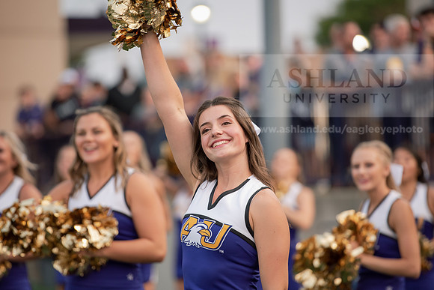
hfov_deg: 10.5
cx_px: 217
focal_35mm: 195
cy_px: 145
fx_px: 2351
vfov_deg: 7.0
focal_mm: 195
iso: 1250
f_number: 3.5
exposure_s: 1/1000
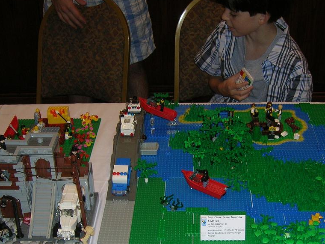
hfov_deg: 33.2
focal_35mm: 58
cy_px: 168
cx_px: 177
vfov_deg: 25.1
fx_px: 545
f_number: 2.9
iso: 50
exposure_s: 1/60.1
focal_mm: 5.7
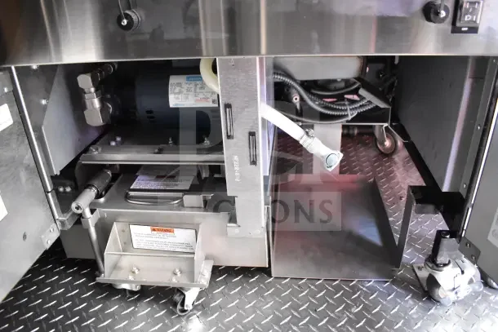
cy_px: 166
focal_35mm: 27
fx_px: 374
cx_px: 249
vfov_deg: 48.0
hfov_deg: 67.4
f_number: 4
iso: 6400
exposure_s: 1/60
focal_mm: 18
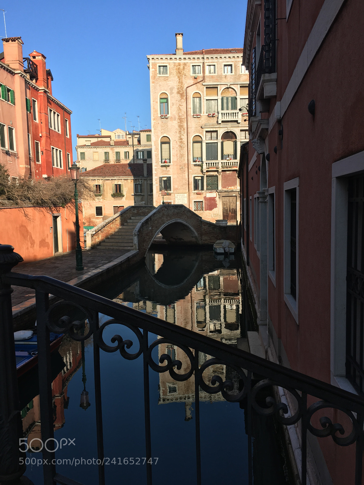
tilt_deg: -5.4
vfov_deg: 61.7
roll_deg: +2.1
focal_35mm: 29
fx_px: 407
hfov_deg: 48.2
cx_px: 182
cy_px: 242
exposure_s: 1/1083
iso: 25
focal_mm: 4.15
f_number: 2.2
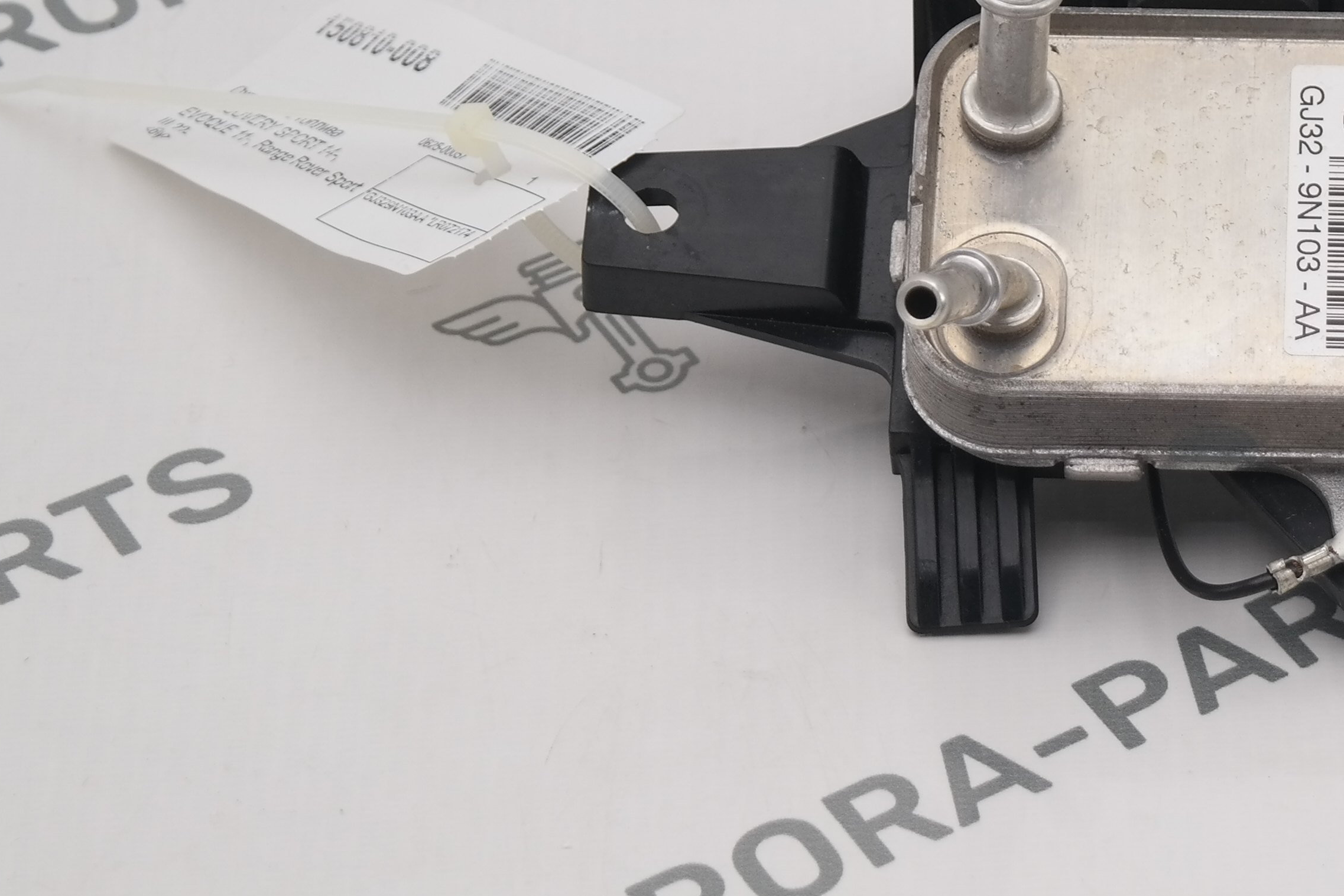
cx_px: 1448
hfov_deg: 13.1
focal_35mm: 154
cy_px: 208
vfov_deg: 8.9
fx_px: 5749
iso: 200
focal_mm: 42
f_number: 5
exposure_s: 1/125
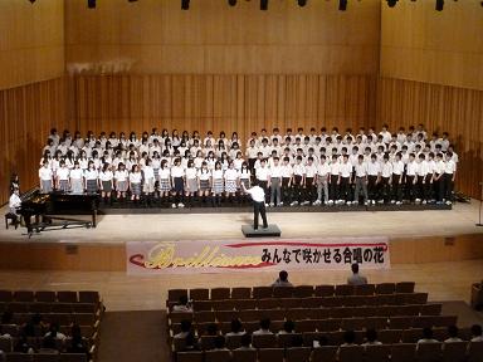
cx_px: 242
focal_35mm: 59
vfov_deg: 24.8
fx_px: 823
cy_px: 181
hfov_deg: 32.7
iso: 800
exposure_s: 1/50
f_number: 3.9
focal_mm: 9.7
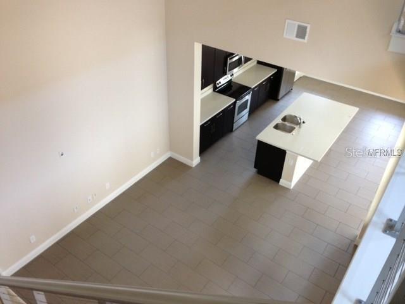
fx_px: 386
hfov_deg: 55.4
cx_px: 202
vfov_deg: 42.9
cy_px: 152
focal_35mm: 33
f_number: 2.4
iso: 100
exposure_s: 1/20
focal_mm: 4.13
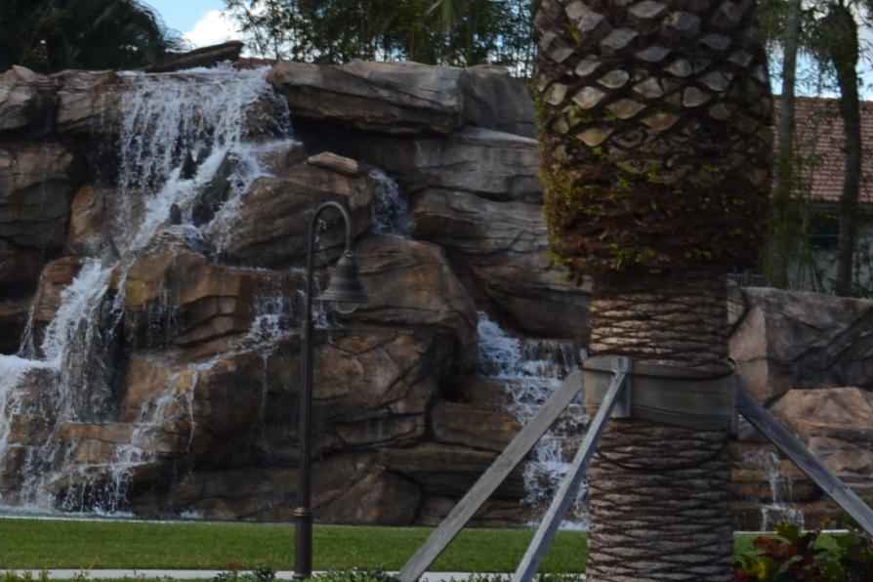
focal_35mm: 141
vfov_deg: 9.7
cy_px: 289
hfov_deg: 13.5
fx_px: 3419
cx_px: -527
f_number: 8
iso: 100
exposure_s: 1/200
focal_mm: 28
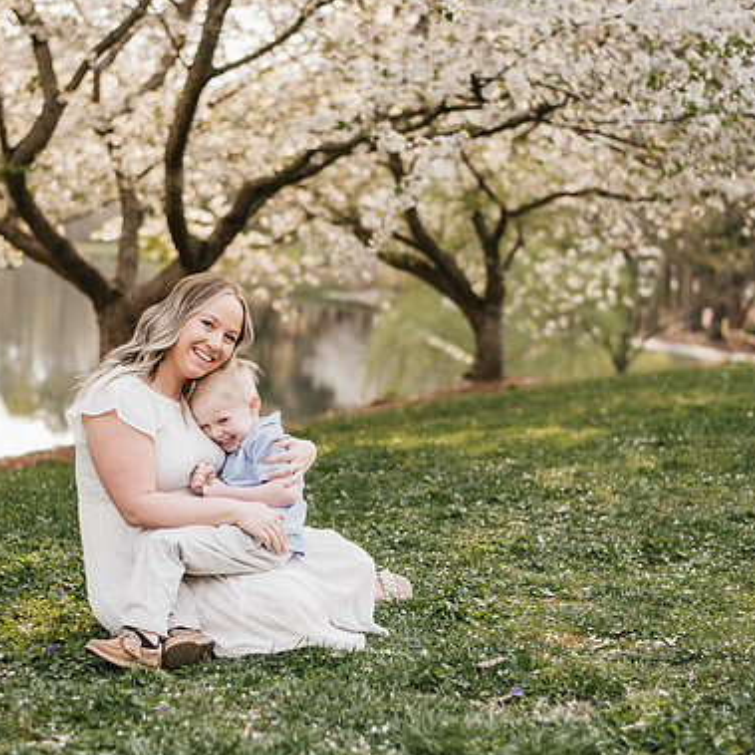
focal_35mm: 65
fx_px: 1604
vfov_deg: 26.5
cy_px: 379
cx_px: 343
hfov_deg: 26.5
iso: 125
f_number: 2.2
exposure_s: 1/400
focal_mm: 50
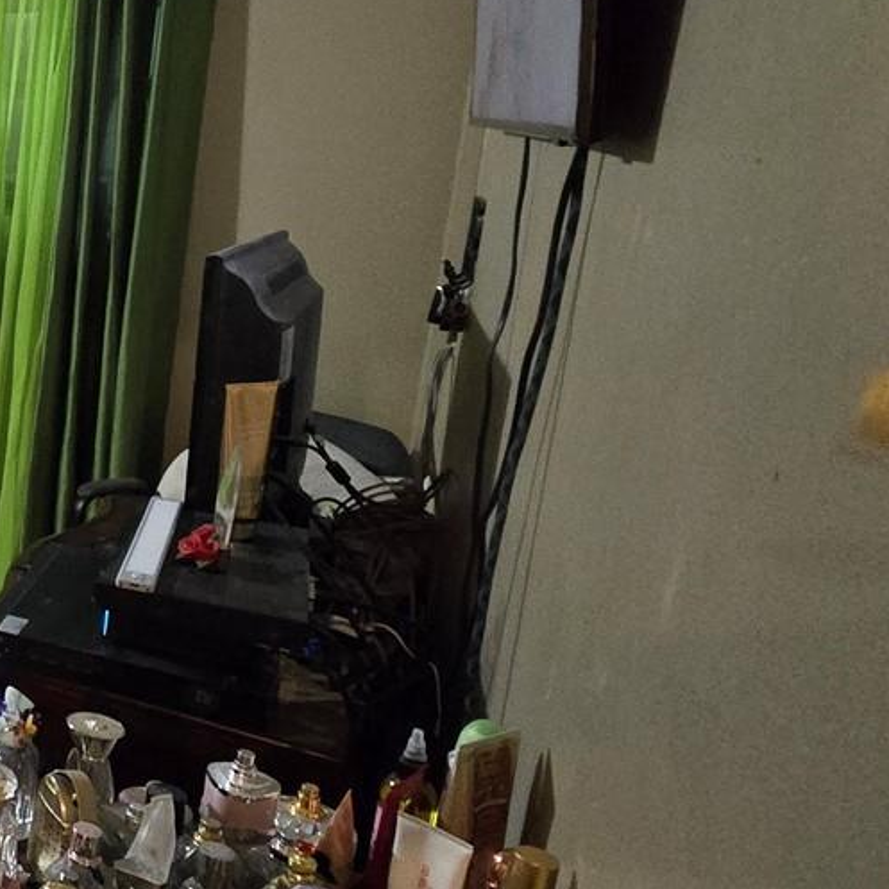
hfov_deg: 28.1
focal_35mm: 37
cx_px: -467
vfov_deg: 44.8
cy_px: 390
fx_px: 1075
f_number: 2.2
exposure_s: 1/30
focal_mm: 2.2
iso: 1250
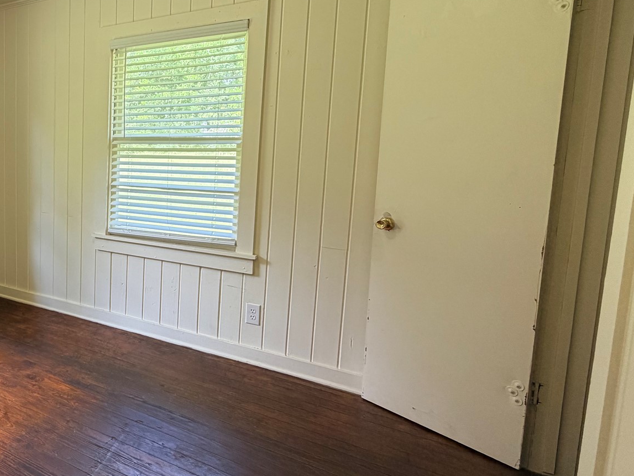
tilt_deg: -5.7
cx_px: 77
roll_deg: +0.2
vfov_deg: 54.6
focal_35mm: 25
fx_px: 458
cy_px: 196
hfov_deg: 60.1
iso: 125
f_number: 2.2
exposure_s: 1/120
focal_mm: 2.22
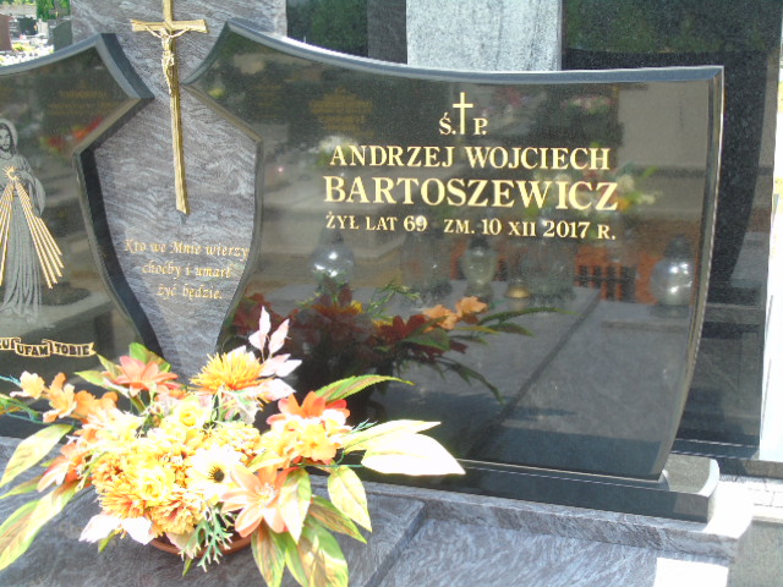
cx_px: 392
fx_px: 1041
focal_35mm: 46
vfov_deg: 31.5
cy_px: 294
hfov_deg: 41.2
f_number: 4.1
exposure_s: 1/100
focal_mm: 8.2
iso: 80
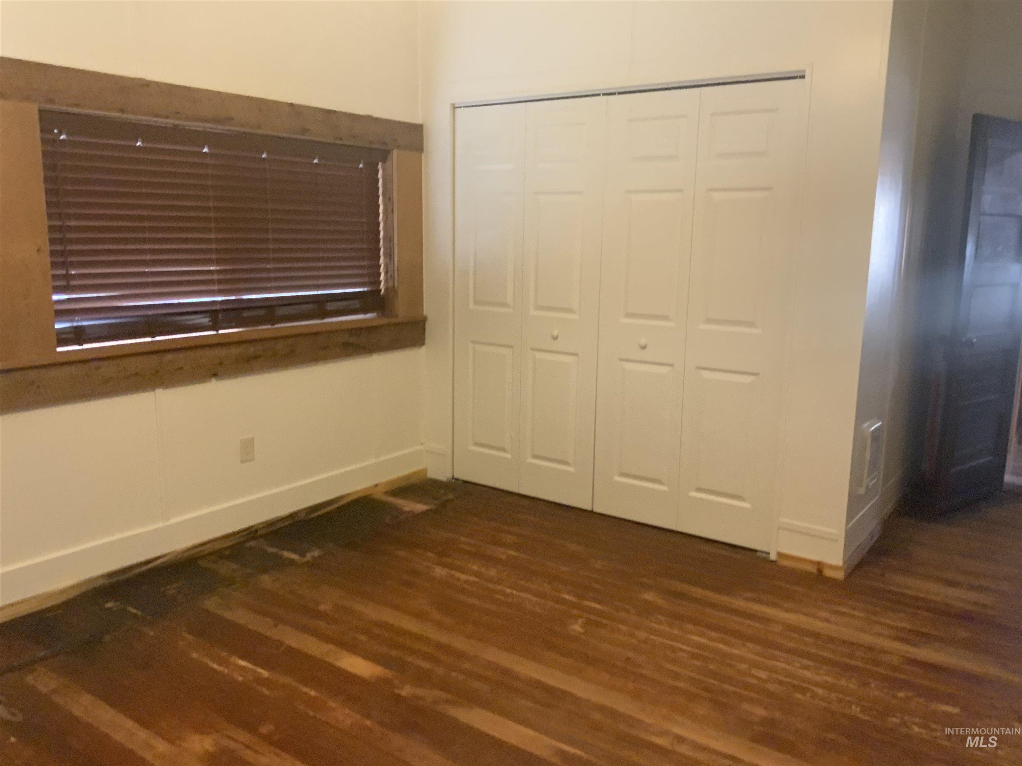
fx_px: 856
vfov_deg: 48.2
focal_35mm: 29
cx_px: 511
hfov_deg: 61.7
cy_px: 383
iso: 200
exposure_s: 1/60
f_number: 1.8
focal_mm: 3
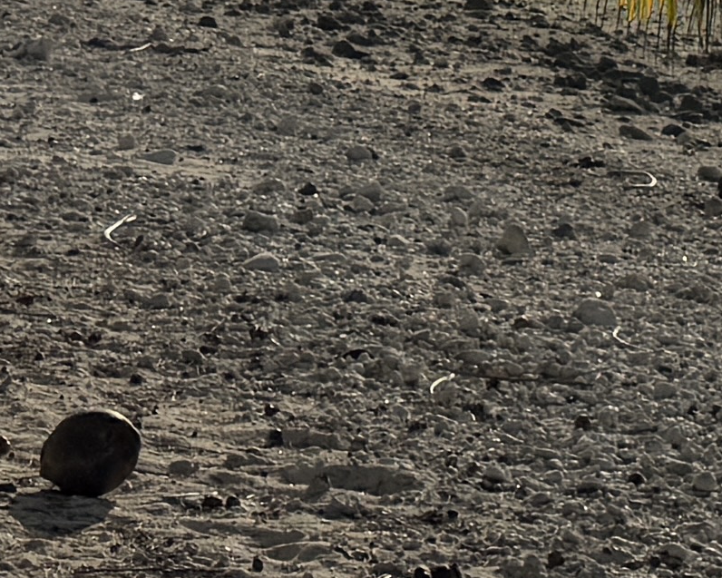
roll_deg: -0.7
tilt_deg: +9.2
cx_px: 731
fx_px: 3590
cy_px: -926
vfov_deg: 8.3
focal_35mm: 168
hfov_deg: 11.4
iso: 64
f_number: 1.78
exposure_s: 1/22727
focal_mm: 6.76
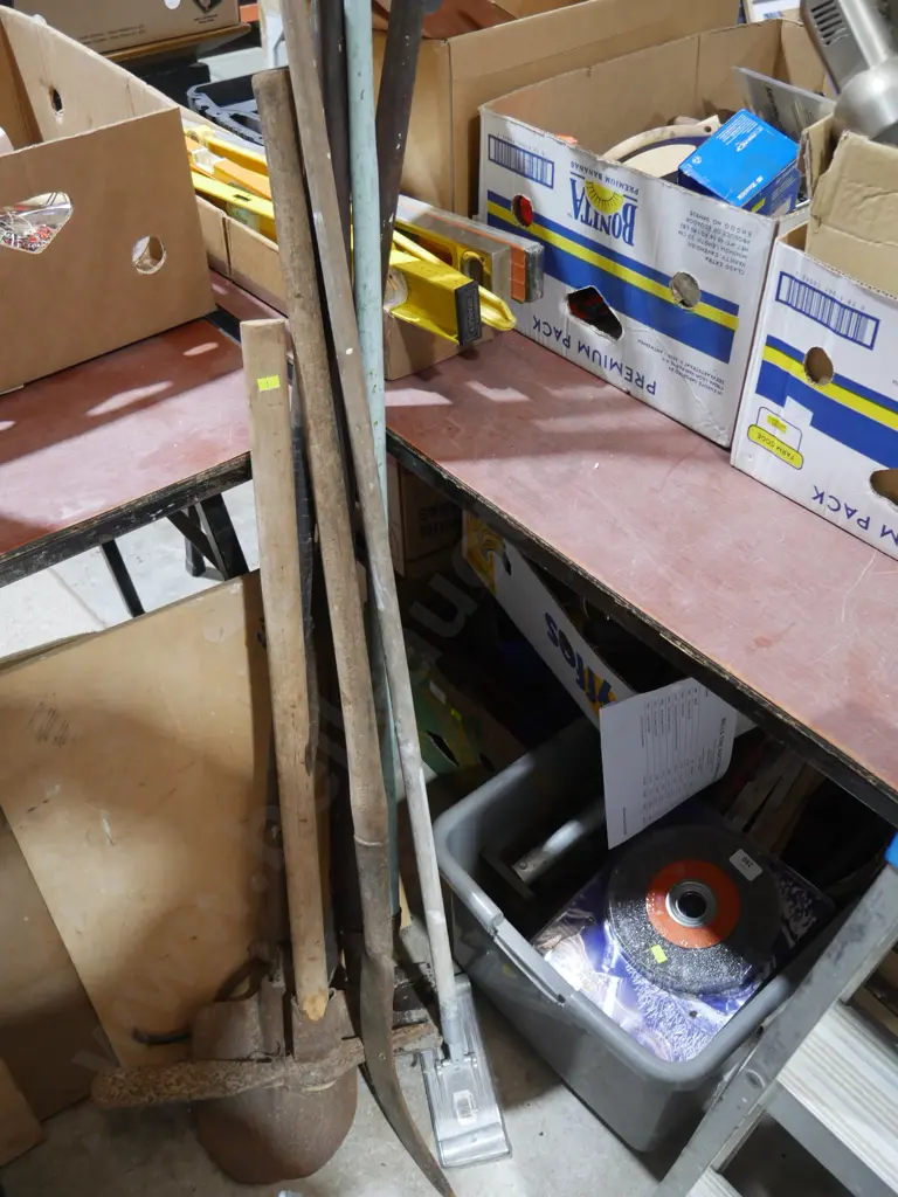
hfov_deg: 46.8
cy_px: 598
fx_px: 1038
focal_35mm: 30
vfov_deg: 60.0
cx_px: 449
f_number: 3.6
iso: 1000
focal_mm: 15
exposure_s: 1/60
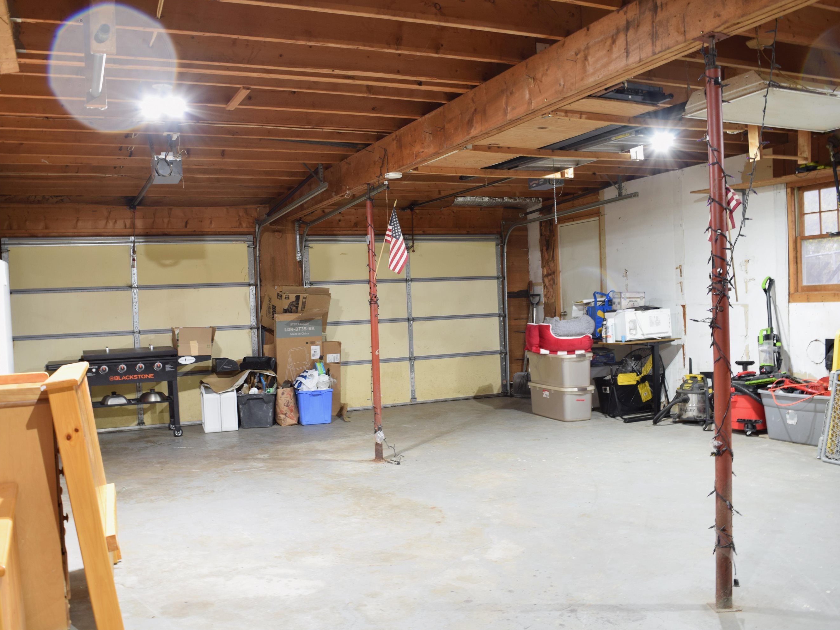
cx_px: 360
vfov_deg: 46.8
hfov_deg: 59.7
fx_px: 728
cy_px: 321
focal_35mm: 30
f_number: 6.3
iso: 200
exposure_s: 1/3
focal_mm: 18
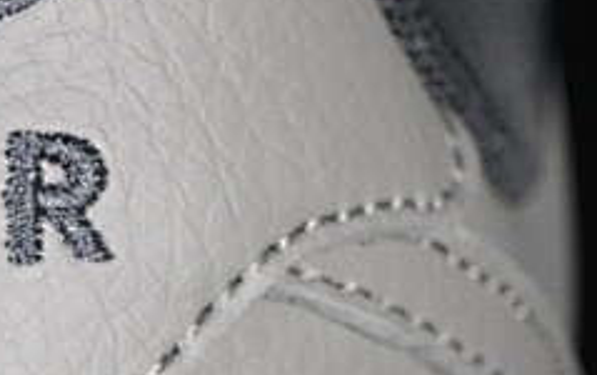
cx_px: -85
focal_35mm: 345
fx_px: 5620
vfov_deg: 3.8
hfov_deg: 6.1
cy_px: 622
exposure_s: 1/80
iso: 160
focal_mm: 50
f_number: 7.1
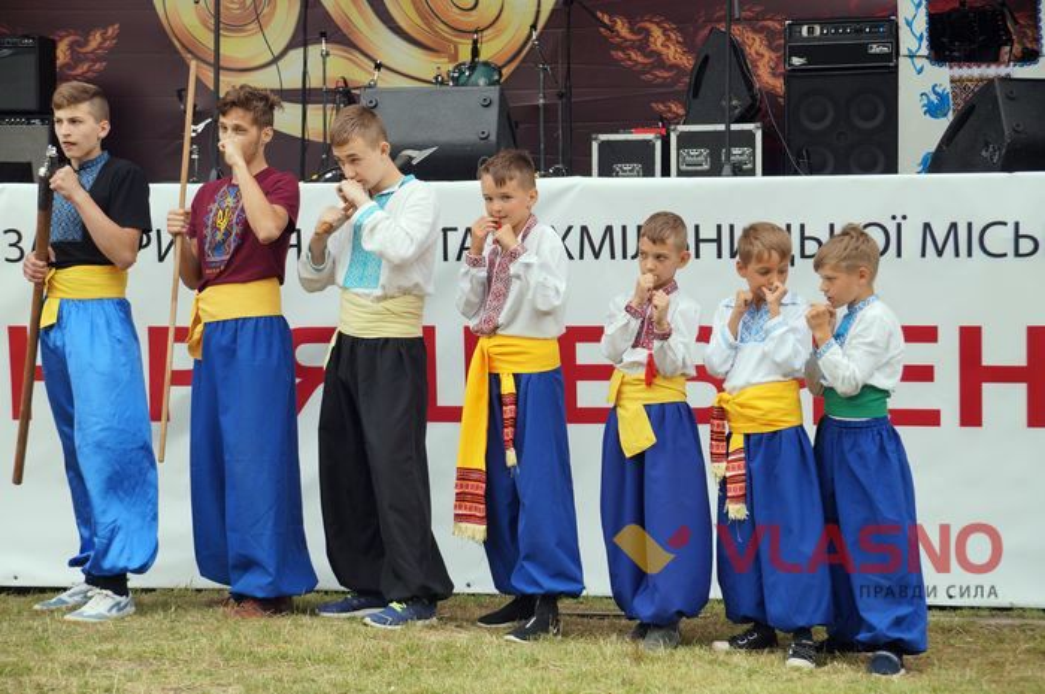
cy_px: 347
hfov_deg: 22.6
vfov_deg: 15.2
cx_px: 522
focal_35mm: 90
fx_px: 2609
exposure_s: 1/160
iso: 200
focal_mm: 60
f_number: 5.6
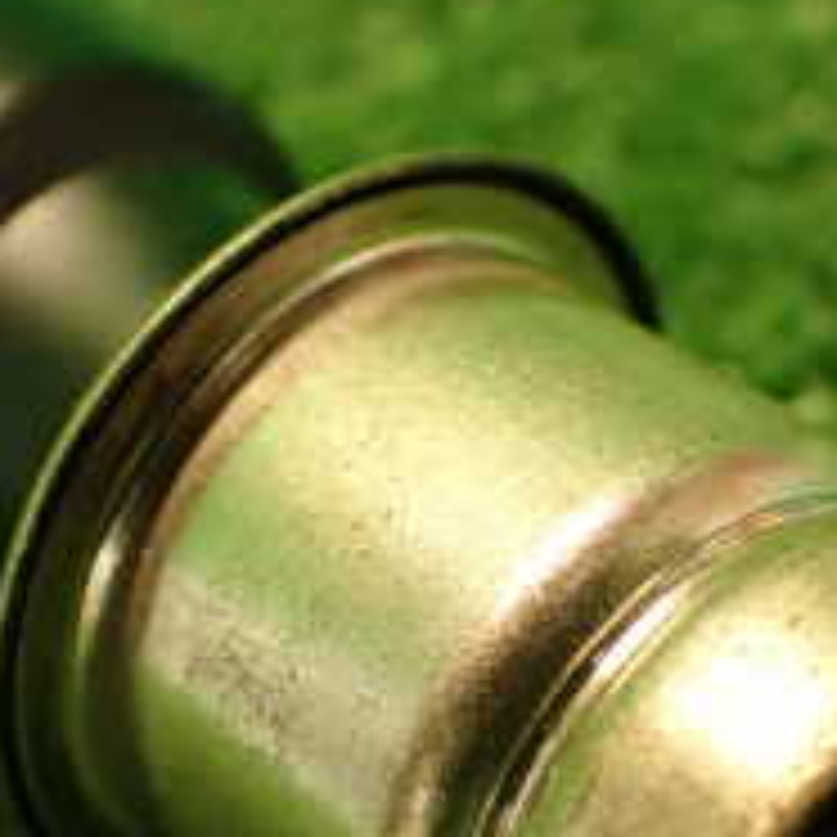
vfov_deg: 19.0
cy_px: 590
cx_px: 405
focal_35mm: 91
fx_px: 2489
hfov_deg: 19.1
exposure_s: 1/30
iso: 320
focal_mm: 5.79
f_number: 2.4
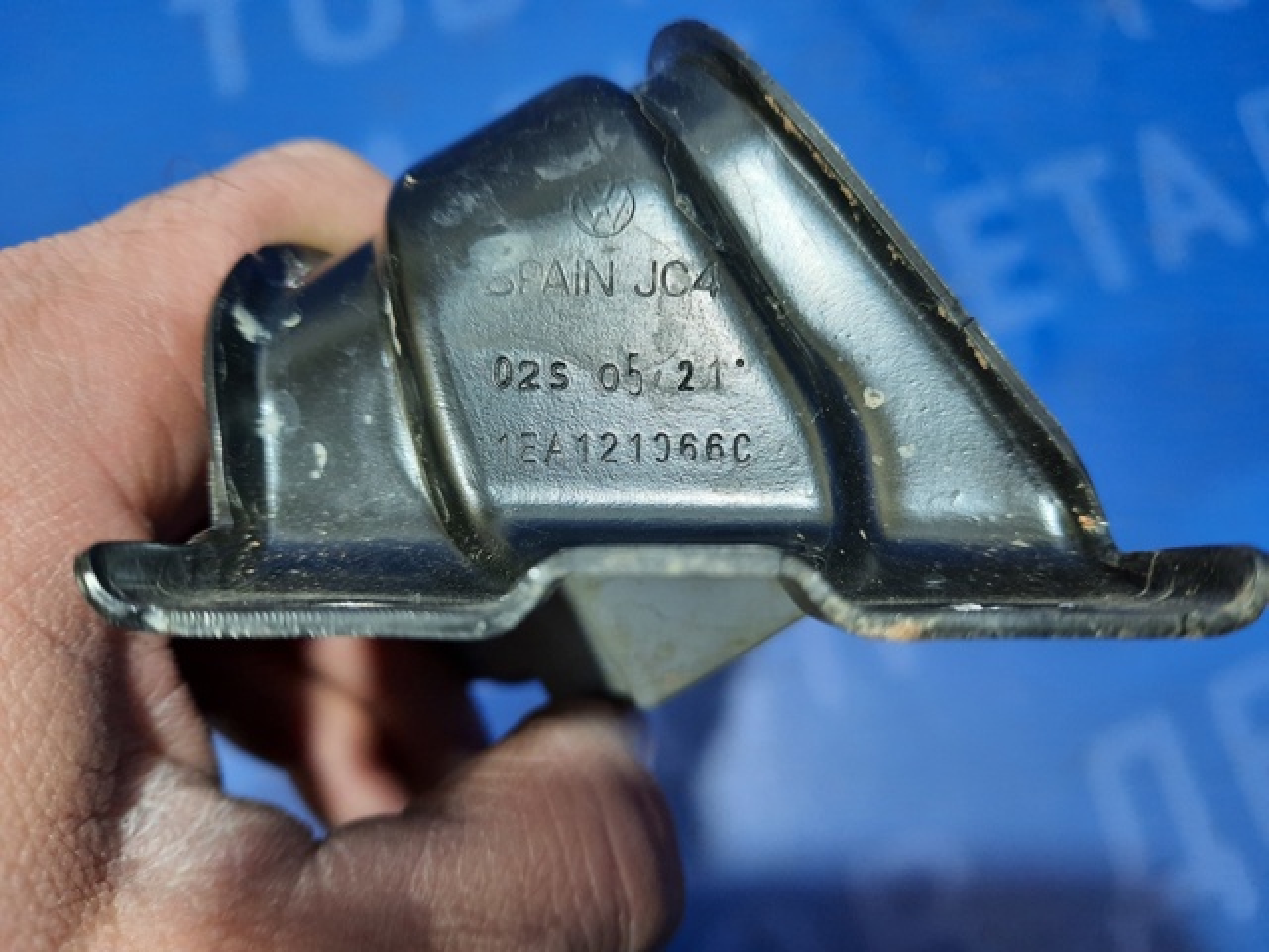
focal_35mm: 25
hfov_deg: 69.4
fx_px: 916
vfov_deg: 54.9
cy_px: 476
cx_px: 634
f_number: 2
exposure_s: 1/50
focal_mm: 4.6
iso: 400
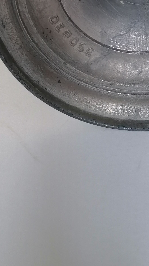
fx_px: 442
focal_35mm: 63
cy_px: -14
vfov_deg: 30.4
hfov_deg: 19.0
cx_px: 114
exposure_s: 1/50
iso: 160
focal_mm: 4.75
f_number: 1.8
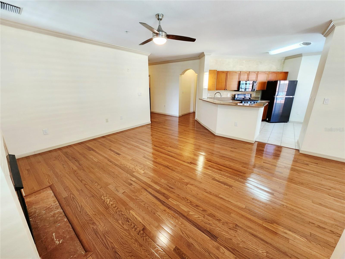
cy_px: 130
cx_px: 172
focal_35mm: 13
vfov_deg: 89.9
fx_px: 130
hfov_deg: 106.2
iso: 250
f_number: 2.2
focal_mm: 2.2
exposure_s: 1/60.2
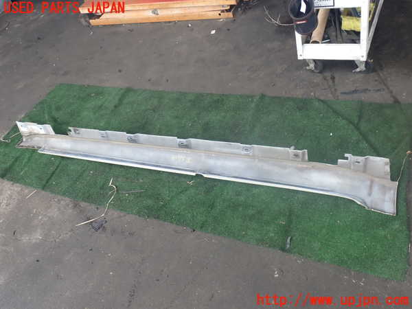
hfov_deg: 60.0
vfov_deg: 46.8
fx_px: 357
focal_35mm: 30
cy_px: 154
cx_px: 206
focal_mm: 5.4
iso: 100
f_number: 3.2
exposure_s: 1/160
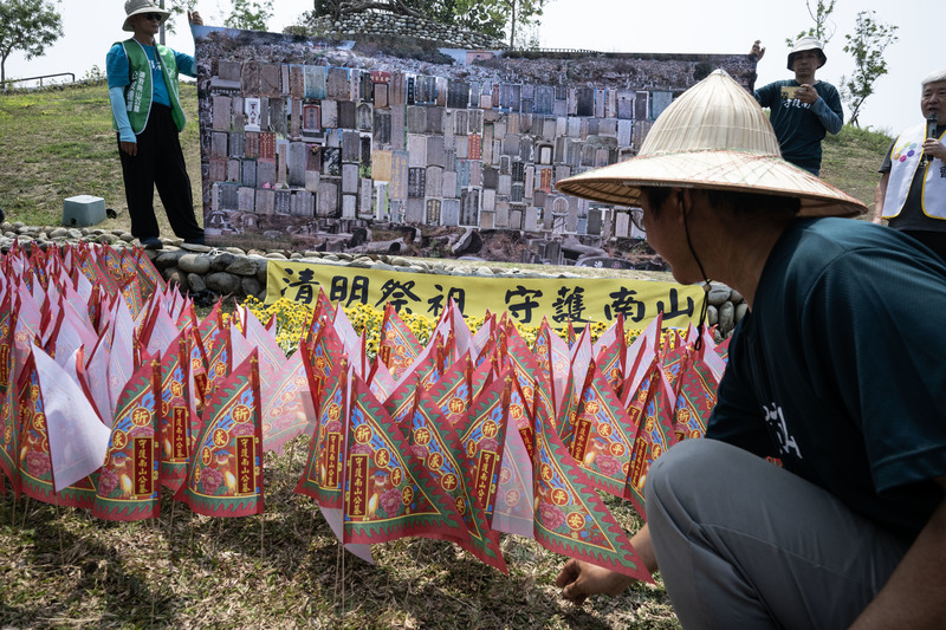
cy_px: 315
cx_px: 473
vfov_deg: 53.1
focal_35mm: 24
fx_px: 630
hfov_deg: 73.8
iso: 400
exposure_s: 1/500
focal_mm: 24
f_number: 10
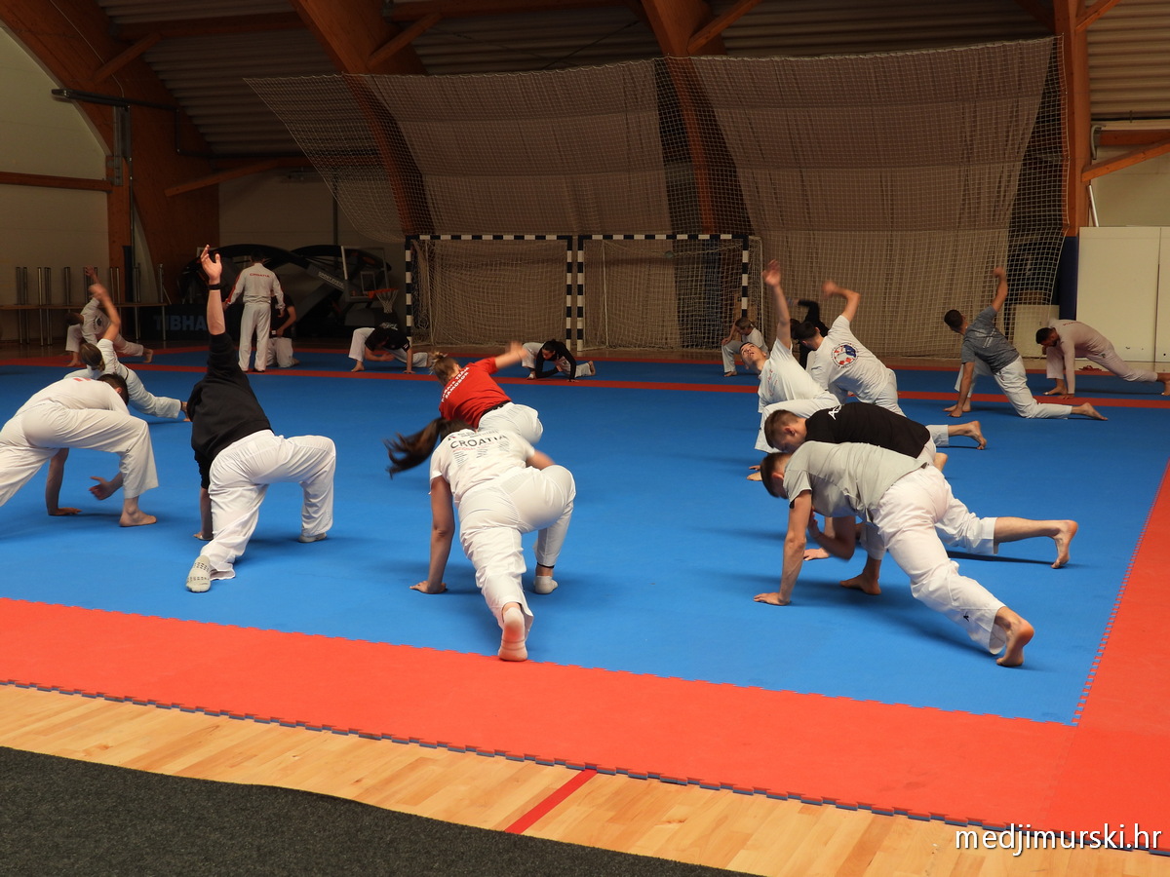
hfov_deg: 42.9
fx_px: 1487
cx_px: 585
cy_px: 438
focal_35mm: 44
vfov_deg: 32.9
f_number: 3.2
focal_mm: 7.9
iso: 100
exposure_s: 1/50
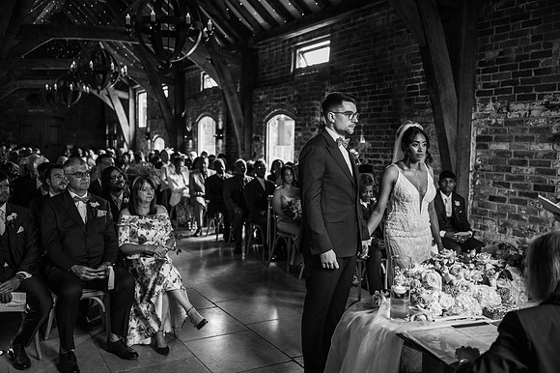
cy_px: 186
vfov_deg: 37.8
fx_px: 544
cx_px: 280
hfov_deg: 54.5
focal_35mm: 35
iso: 720
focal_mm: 35
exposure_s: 1/200
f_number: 2.2
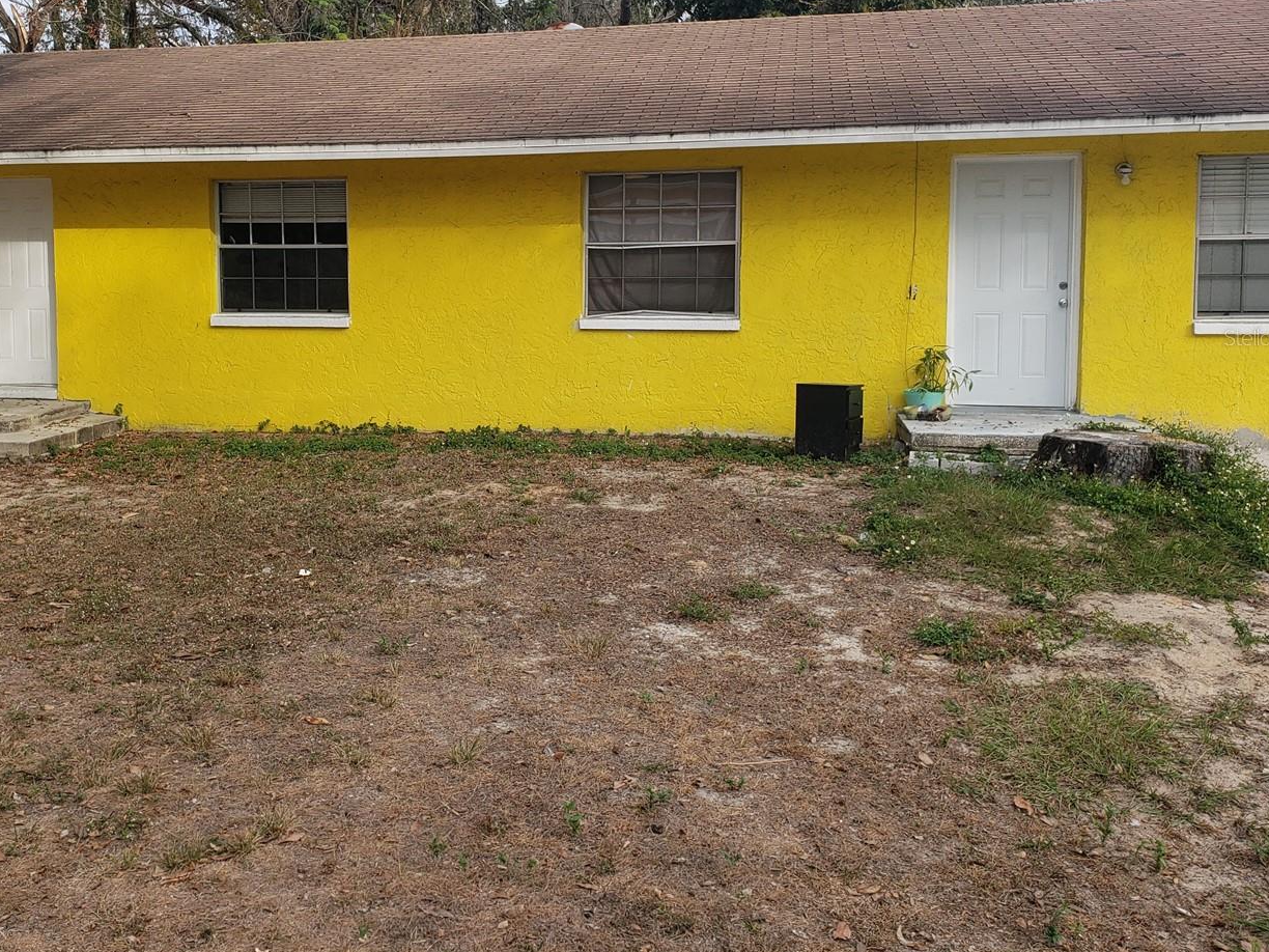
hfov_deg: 53.5
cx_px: 492
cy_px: 337
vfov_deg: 41.4
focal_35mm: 34
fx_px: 1246
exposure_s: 1/614
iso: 50
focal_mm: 4.3
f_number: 2.4
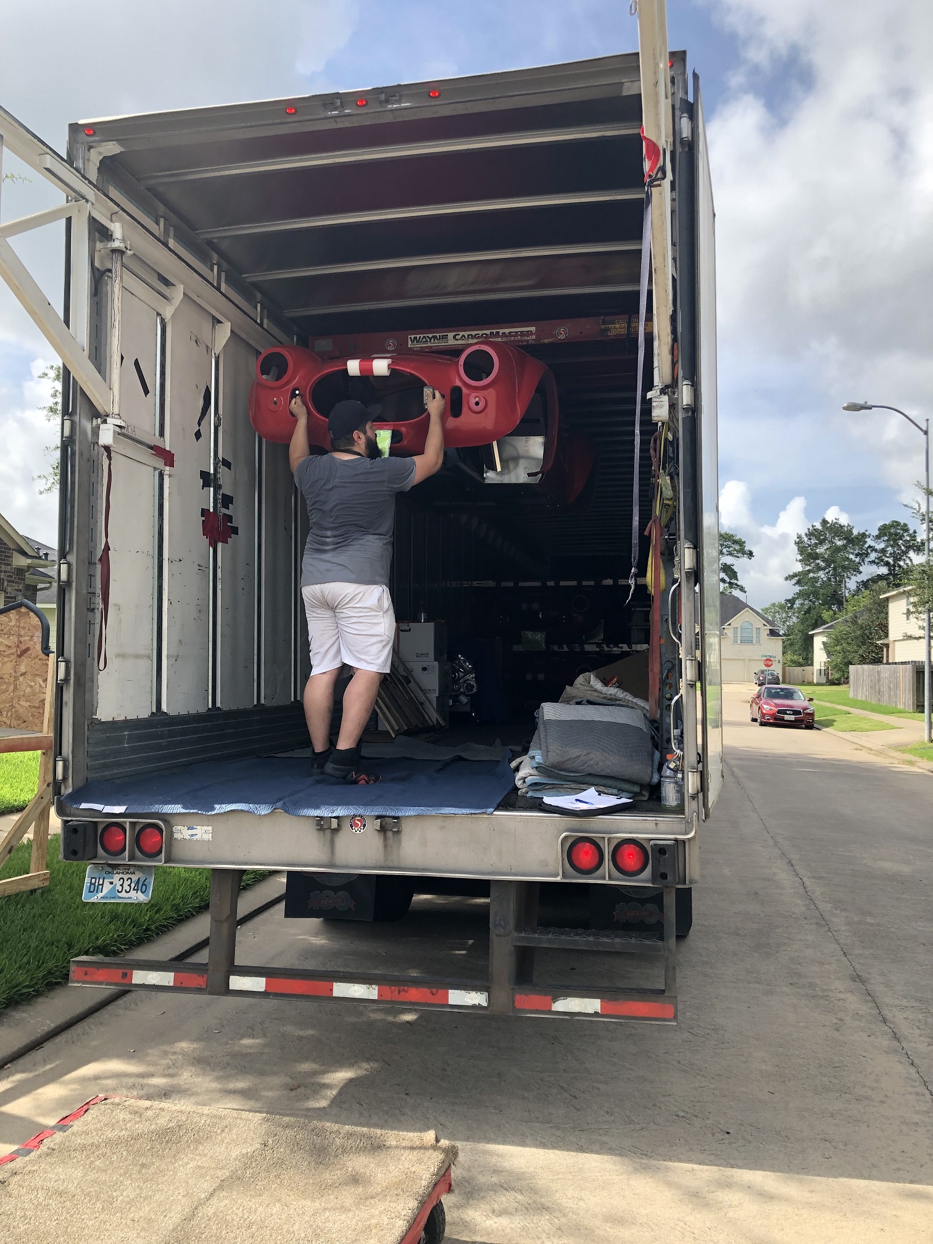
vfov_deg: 63.4
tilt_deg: +2.3
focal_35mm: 28
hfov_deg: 49.7
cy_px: 622
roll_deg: -1.3
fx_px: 1006
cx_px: 466
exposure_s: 1/787
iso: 20
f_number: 1.8
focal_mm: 3.99
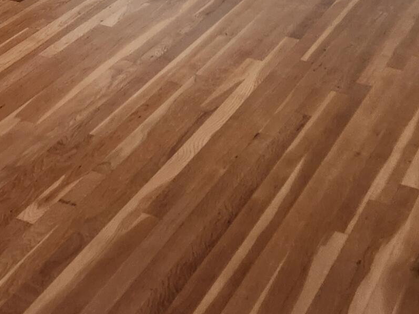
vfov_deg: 15.7
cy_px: -154
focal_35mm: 87
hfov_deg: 22.0
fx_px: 1053
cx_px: 39
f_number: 1.8
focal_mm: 5.4
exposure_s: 1/120
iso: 125
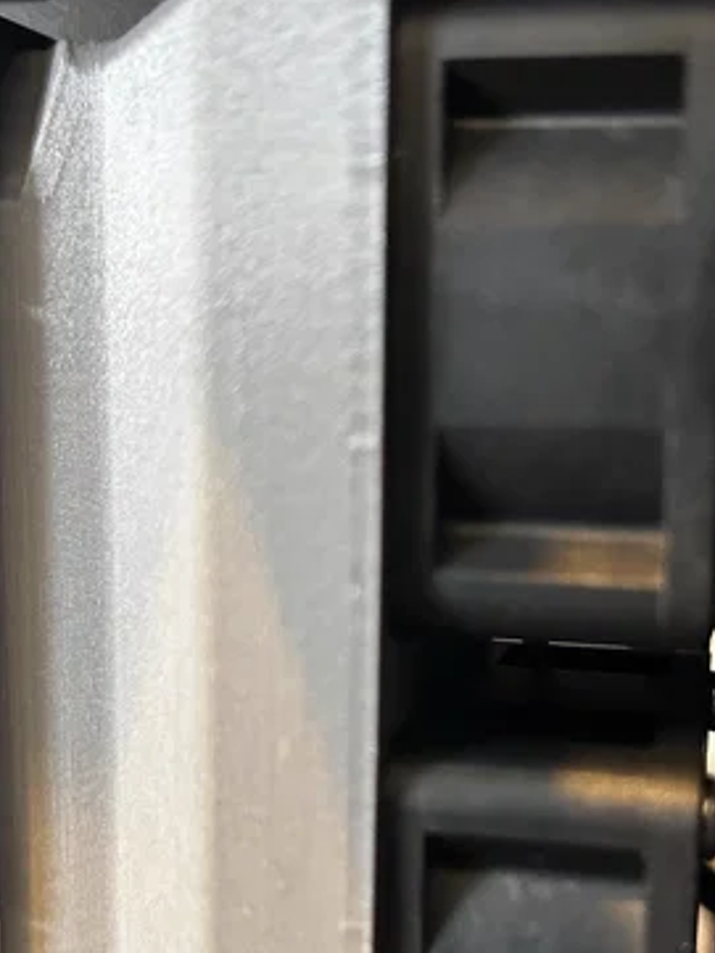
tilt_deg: -9.8
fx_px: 1239
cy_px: 616
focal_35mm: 45
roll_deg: -2.5
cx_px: 450
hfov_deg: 32.0
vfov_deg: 41.6
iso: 500
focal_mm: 5.7
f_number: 1.5
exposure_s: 1/60
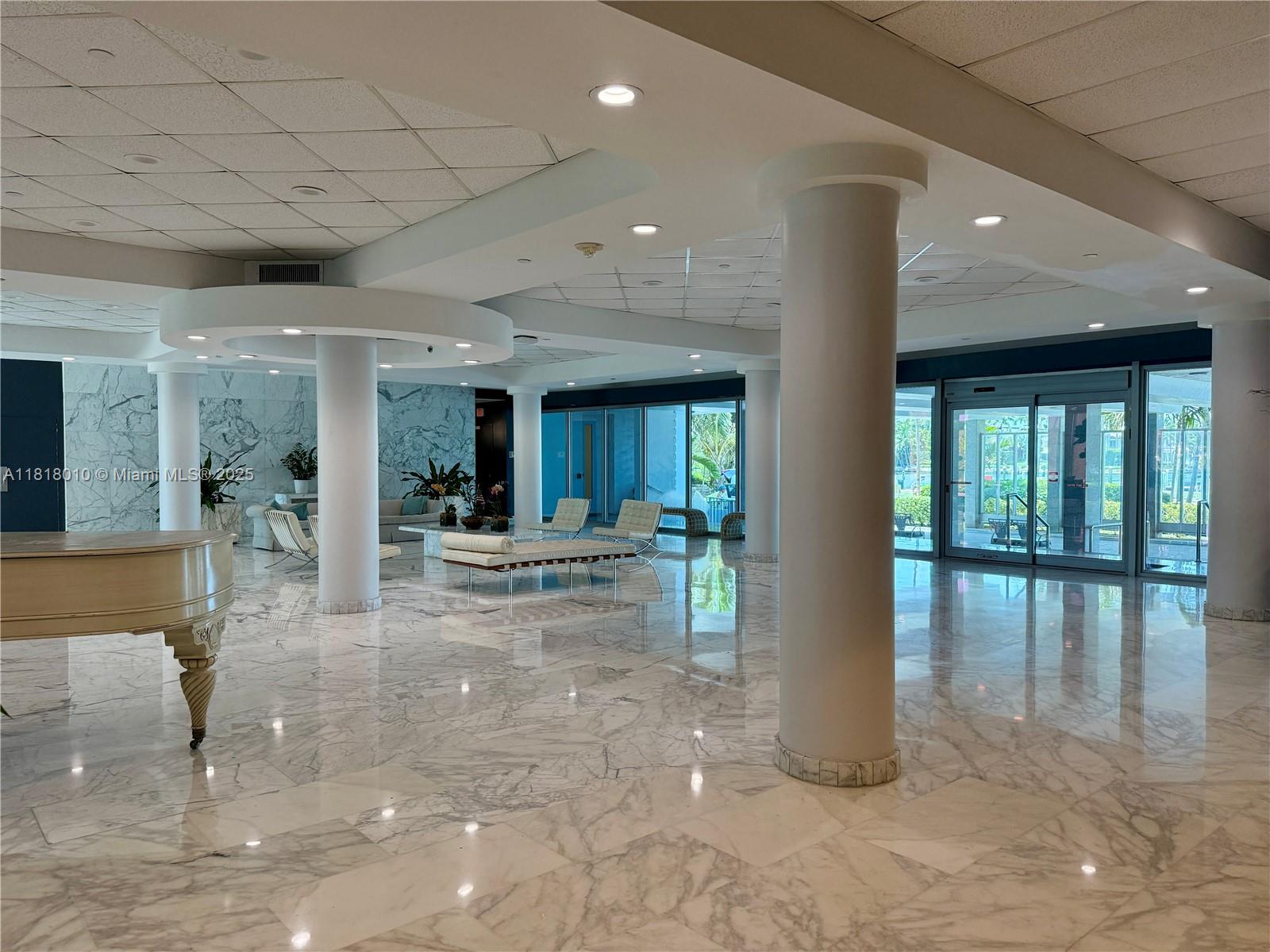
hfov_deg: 71.6
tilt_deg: -0.9
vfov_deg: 56.8
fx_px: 881
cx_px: 635
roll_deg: -0.7
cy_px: 476
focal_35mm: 24
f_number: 1.78
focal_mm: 6.76
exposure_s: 1/183
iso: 200
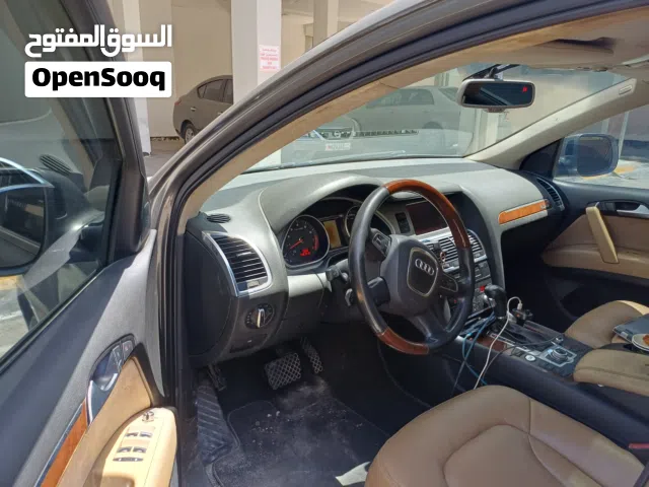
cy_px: 244
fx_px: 469
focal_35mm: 25
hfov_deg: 69.4
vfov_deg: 54.9
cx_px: 324
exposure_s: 1/131
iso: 50
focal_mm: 4.65
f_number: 1.8
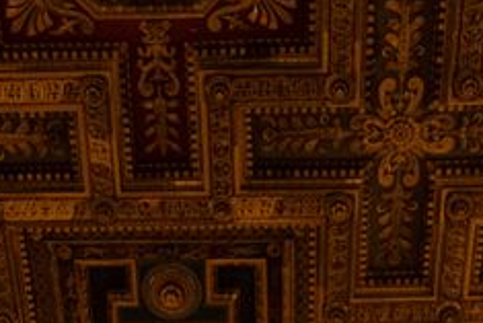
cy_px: 873
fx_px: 1463
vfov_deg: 10.2
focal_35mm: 109
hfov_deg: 18.7
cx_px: 201
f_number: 3.5
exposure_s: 1/5
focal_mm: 13
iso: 800
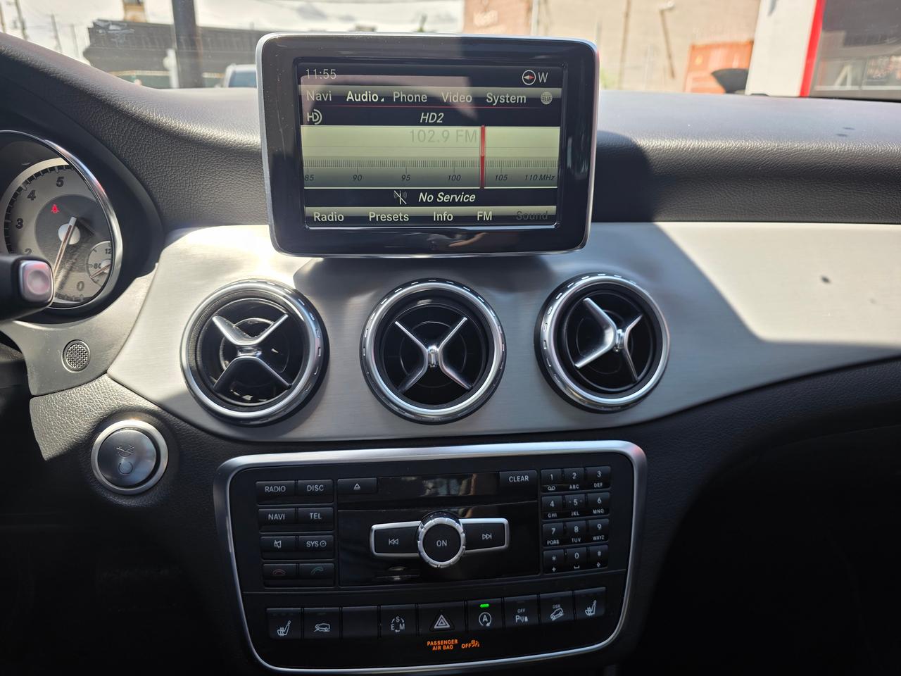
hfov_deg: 73.9
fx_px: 599
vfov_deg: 58.9
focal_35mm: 23
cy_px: 338
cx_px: 450
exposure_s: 1/136
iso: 12
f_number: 1.7
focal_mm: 6.3
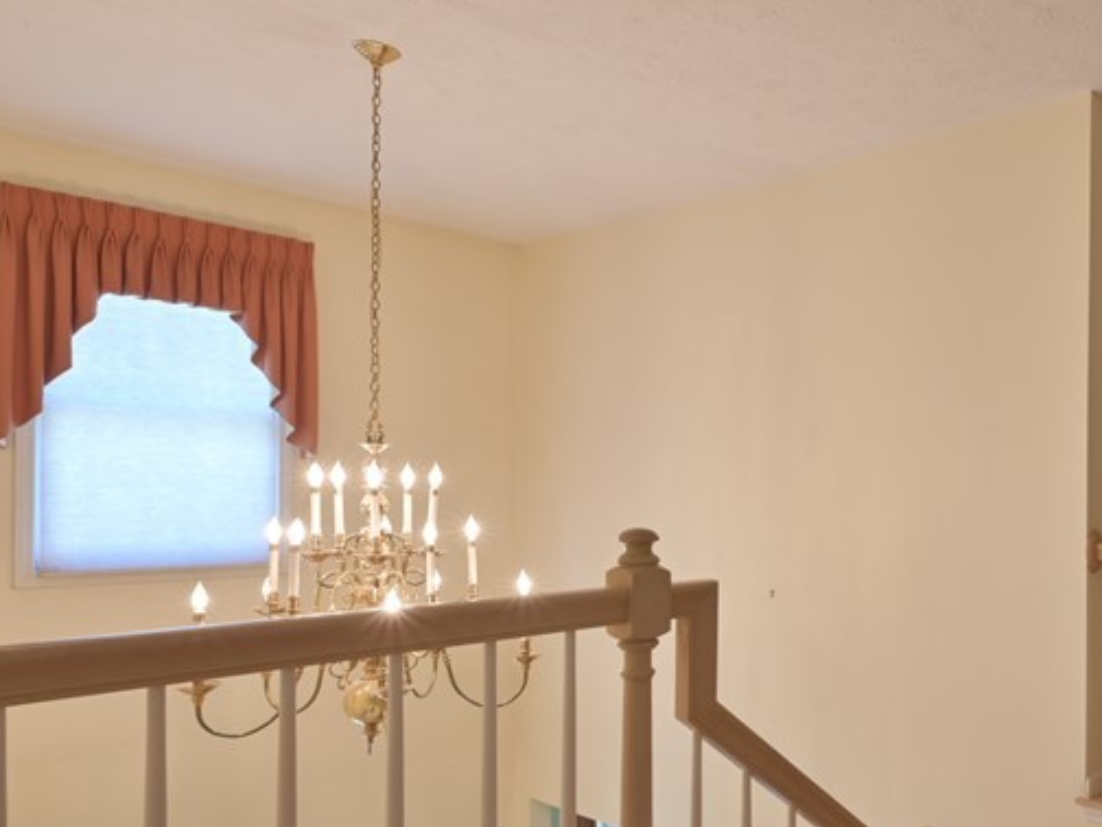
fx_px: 923
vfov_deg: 48.0
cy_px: 494
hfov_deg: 53.6
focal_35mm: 29
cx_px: 999
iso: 400
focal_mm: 14
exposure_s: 1/5
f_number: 9
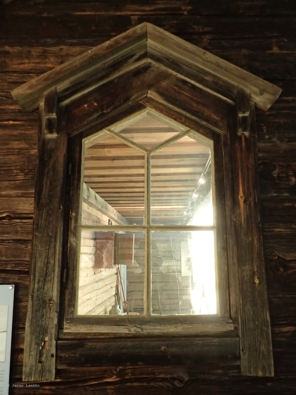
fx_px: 285
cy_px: 198
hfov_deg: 54.9
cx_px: 148
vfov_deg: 69.4
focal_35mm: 25
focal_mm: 4.5
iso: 640
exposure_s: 1/30
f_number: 2
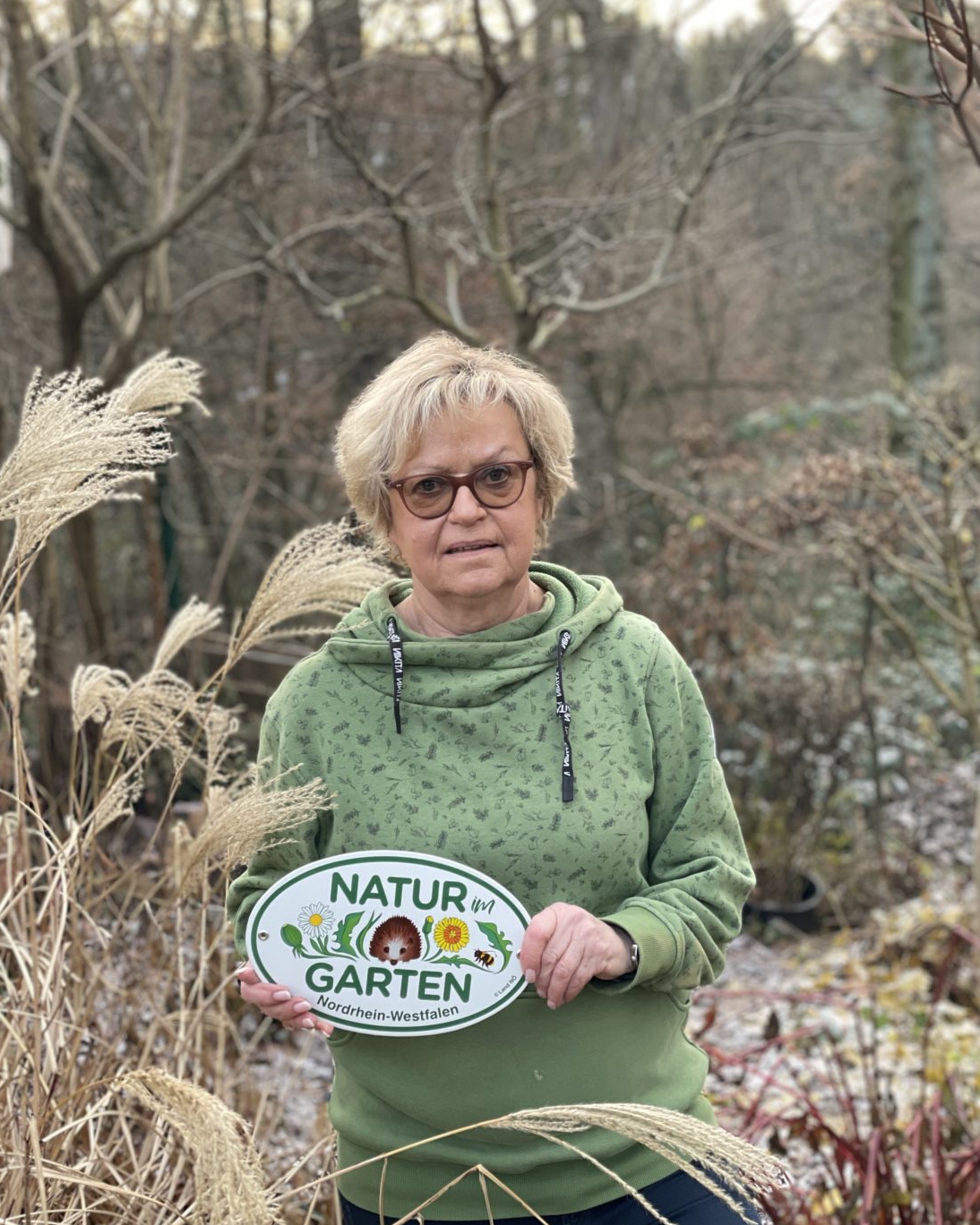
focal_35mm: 57
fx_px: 2067
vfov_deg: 33.0
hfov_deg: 26.7
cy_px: 682
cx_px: 485
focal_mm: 6
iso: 125
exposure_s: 1/122
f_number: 2
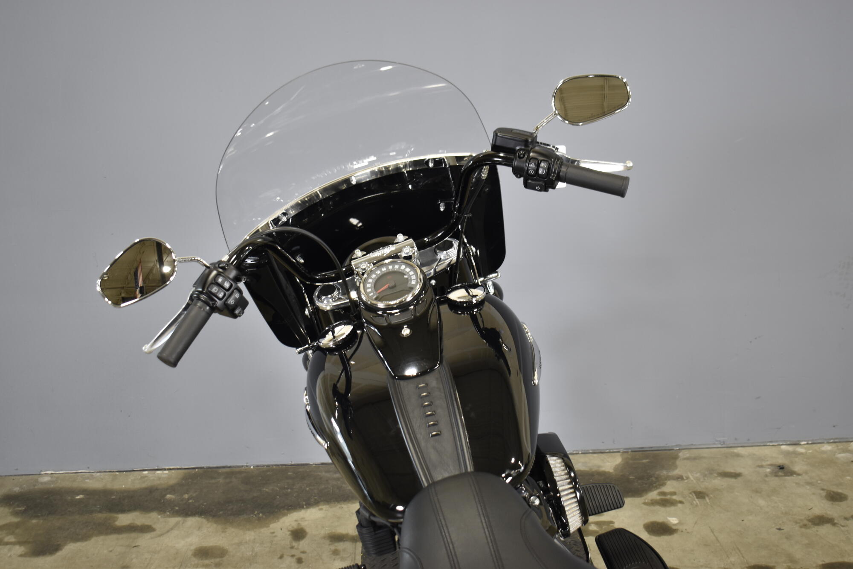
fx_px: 1066
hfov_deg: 43.6
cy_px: 284
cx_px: 426
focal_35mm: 45
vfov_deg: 29.9
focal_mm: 30
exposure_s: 1/15
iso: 400
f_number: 4.2
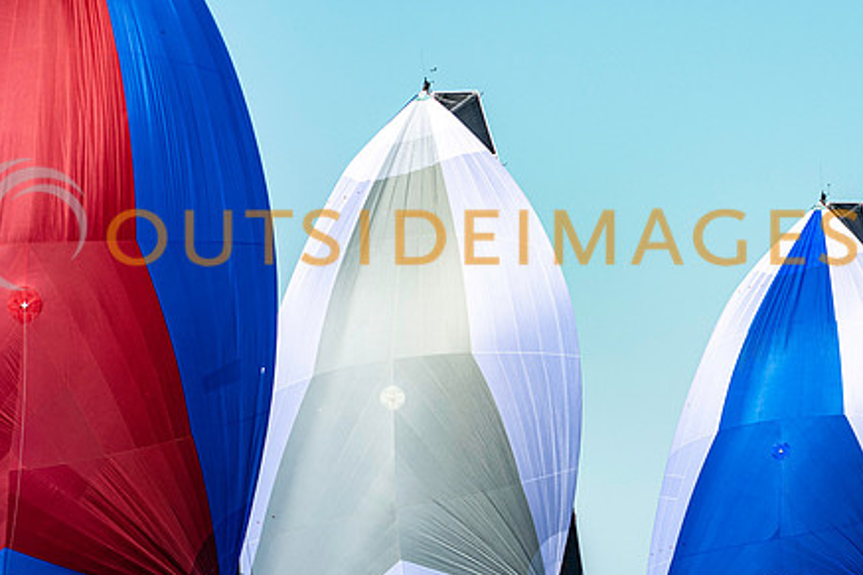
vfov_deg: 2.9
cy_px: 224
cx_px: 531
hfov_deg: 4.3
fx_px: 11454
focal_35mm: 478
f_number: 5
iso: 320
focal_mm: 240
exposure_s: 1/3200
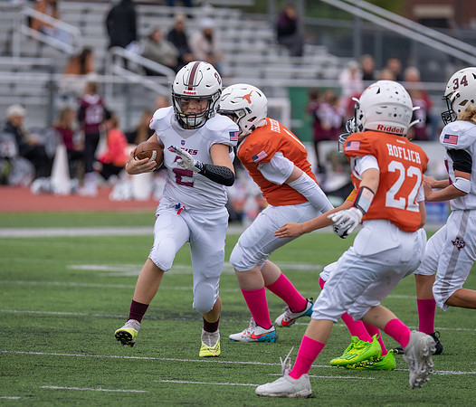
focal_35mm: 381
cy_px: 212
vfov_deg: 4.2
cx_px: 211
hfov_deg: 4.9
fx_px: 5520
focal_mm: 200
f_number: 2.8
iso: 640
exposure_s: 1/1250
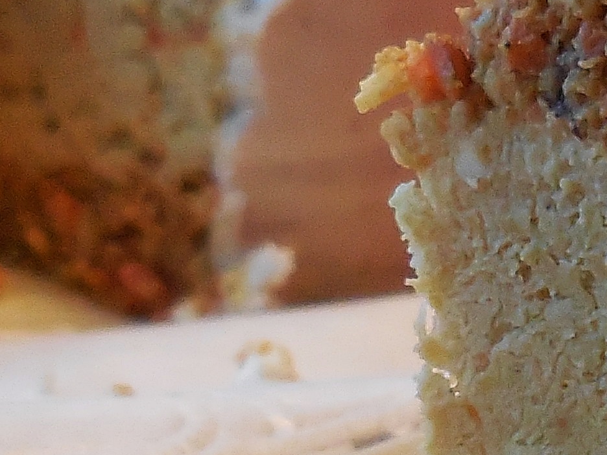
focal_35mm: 192
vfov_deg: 7.7
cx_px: 643
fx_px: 3367
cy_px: 479
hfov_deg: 10.2
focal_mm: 7
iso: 400
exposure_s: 1/30
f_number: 3.9
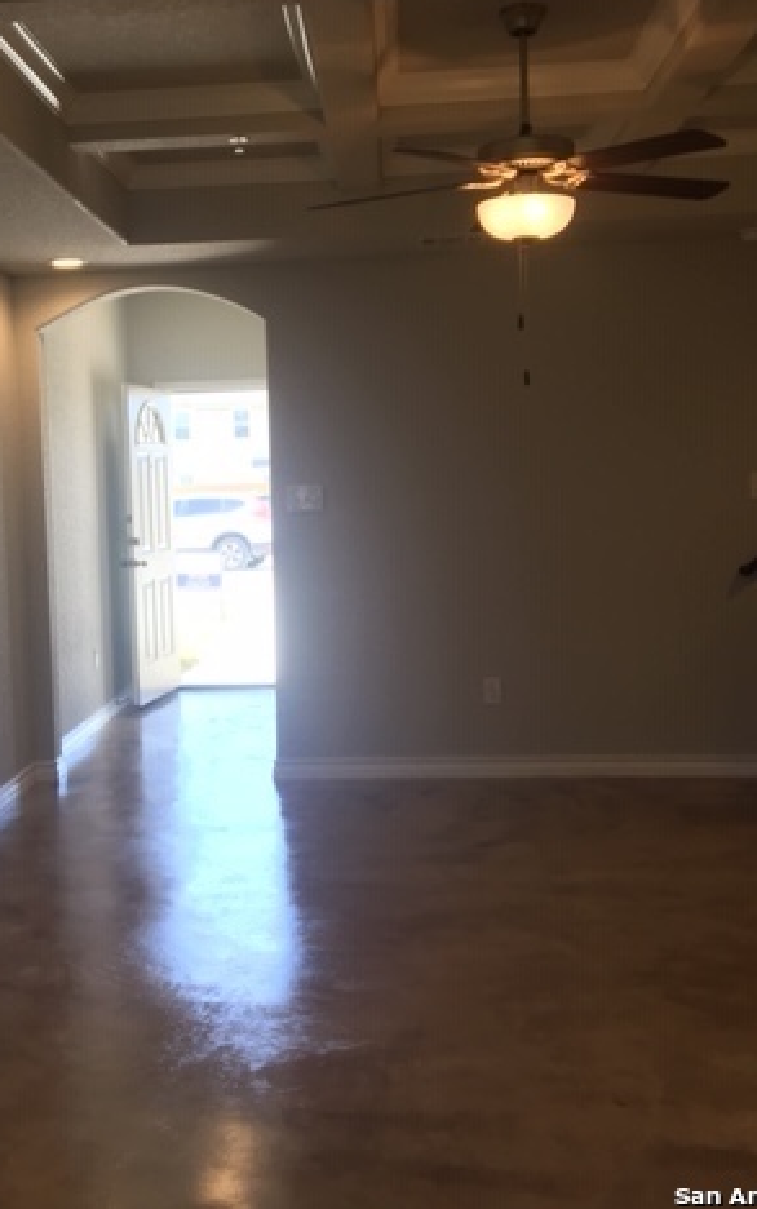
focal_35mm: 42
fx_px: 1385
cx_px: 261
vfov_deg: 47.2
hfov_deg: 30.4
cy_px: 592
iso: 32
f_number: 2.2
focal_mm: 4.15
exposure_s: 1/60
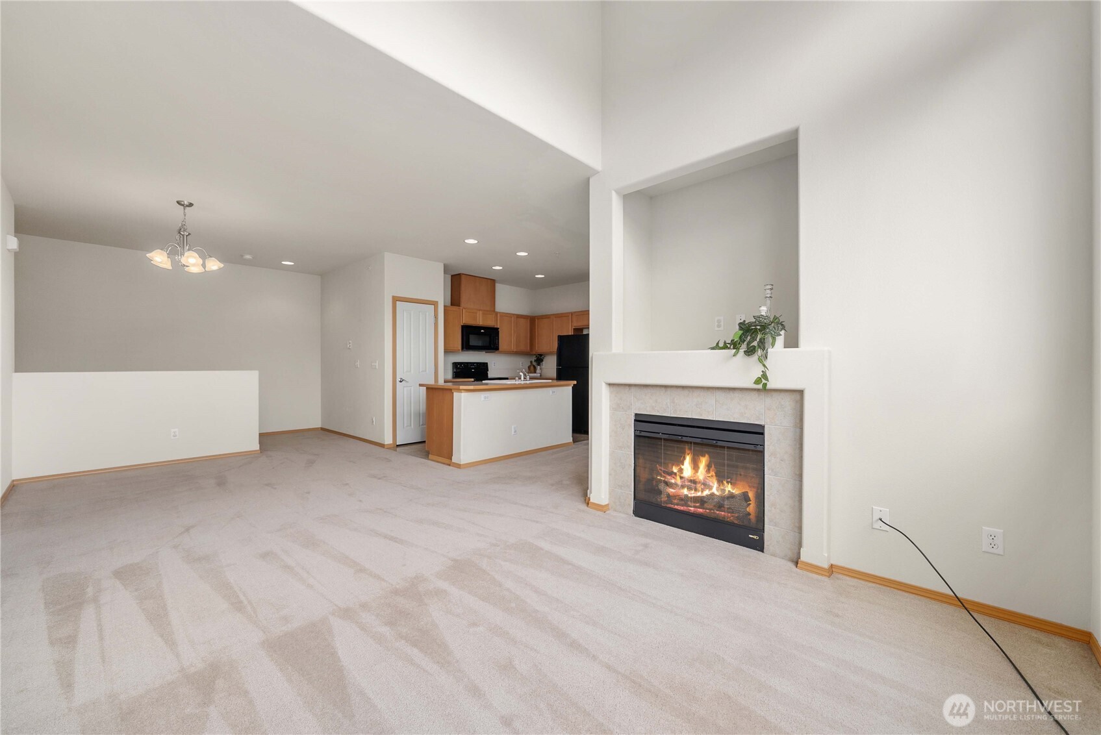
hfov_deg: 104.2
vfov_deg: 81.3
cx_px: 550
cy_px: 368
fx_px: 428
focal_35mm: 14
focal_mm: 14
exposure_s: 1/30
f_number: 7.1
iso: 1000
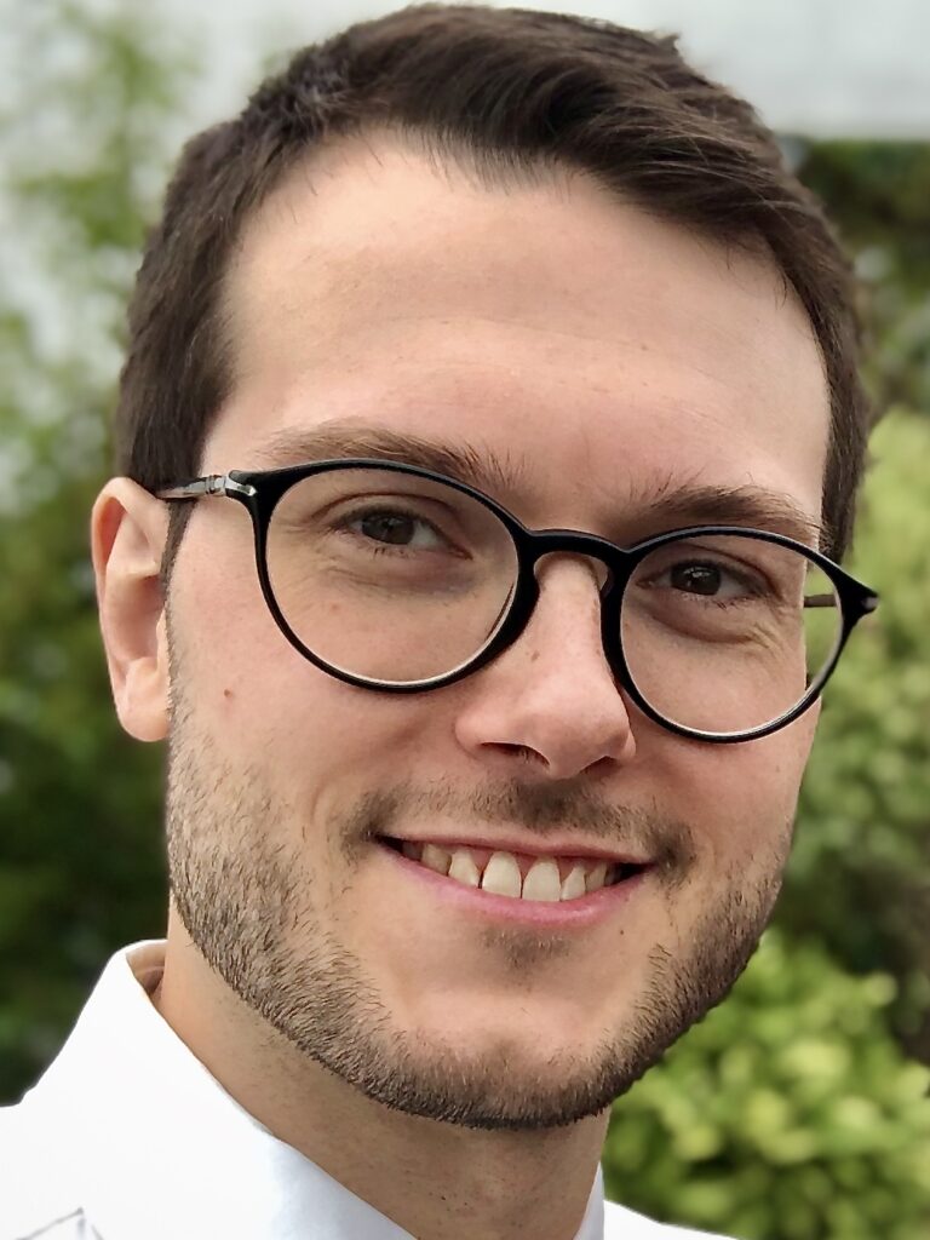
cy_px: 620
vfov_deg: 56.8
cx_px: 465
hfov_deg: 44.2
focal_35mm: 32
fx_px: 1146
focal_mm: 2.87
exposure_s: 1/164
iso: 20
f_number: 2.2
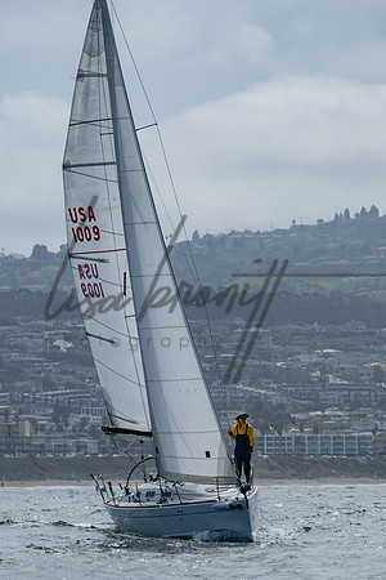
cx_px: 207
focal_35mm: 344
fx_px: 5532
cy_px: 329
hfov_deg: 4.0
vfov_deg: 6.0
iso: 200
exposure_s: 1/2500
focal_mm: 200
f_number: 6.3
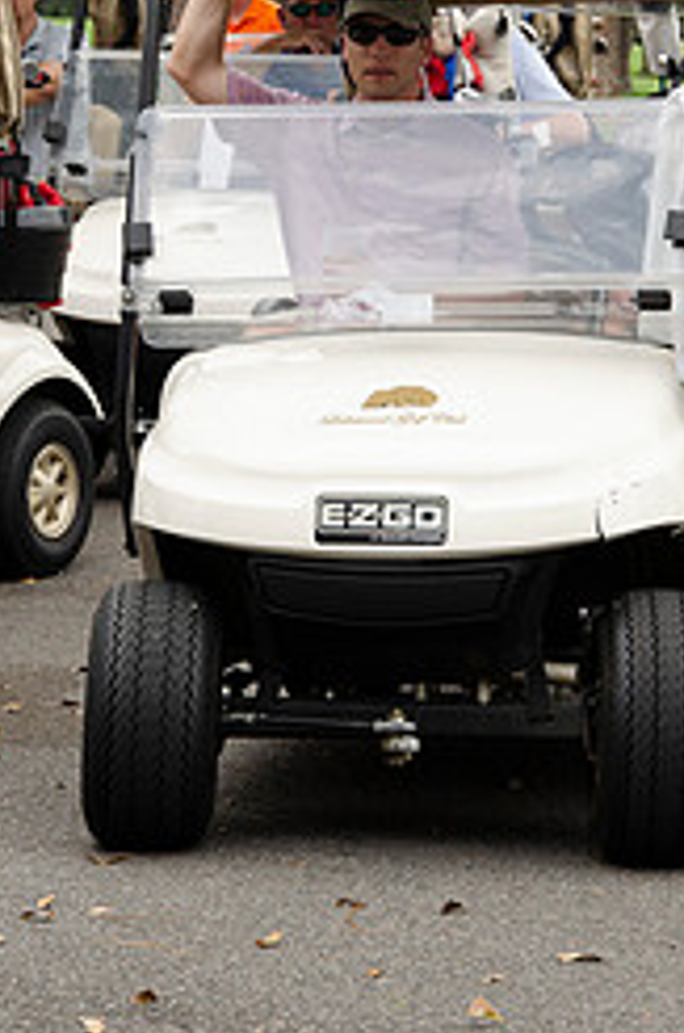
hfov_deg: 7.6
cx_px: 411
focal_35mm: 181
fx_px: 5180
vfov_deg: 11.3
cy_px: 160
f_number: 7.1
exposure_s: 1/500
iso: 400
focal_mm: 66
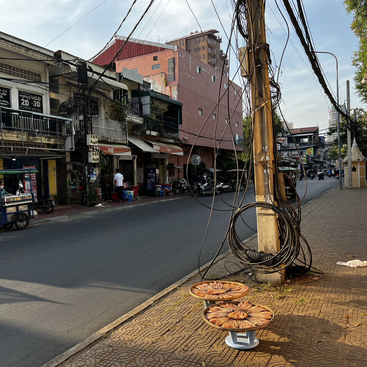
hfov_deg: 52.3
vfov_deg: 52.5
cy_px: 184
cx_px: 152
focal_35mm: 31
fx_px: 372
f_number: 1.5
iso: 50
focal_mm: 5.7
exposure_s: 1/769
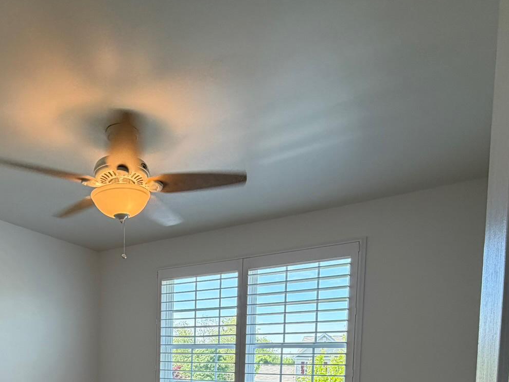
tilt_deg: -3.8
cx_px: 156
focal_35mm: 29
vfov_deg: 41.3
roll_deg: -0.5
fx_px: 426
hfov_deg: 59.7
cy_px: 390
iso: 100
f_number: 2.2
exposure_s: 1/120
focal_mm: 2.22
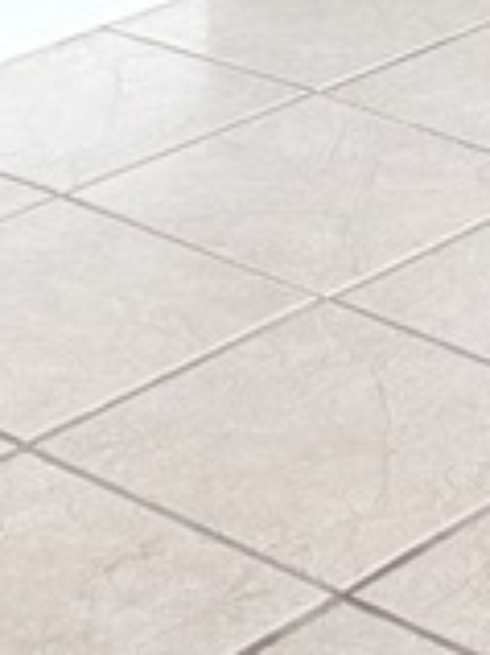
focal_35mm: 163
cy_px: -807
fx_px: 3081
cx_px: 861
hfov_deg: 8.7
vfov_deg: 10.7
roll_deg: -1.3
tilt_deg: -4.4
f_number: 1.78
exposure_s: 1/72
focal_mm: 6.76
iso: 200
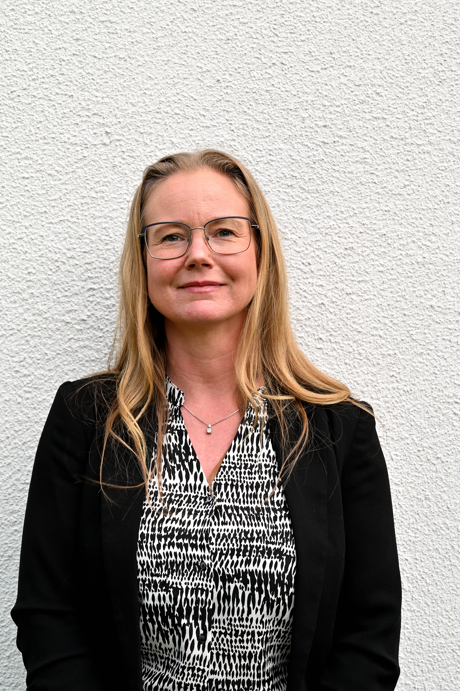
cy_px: 331
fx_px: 1266
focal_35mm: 66
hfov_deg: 20.5
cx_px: 165
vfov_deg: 30.5
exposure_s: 1/200
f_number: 7.1
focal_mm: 49
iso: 200
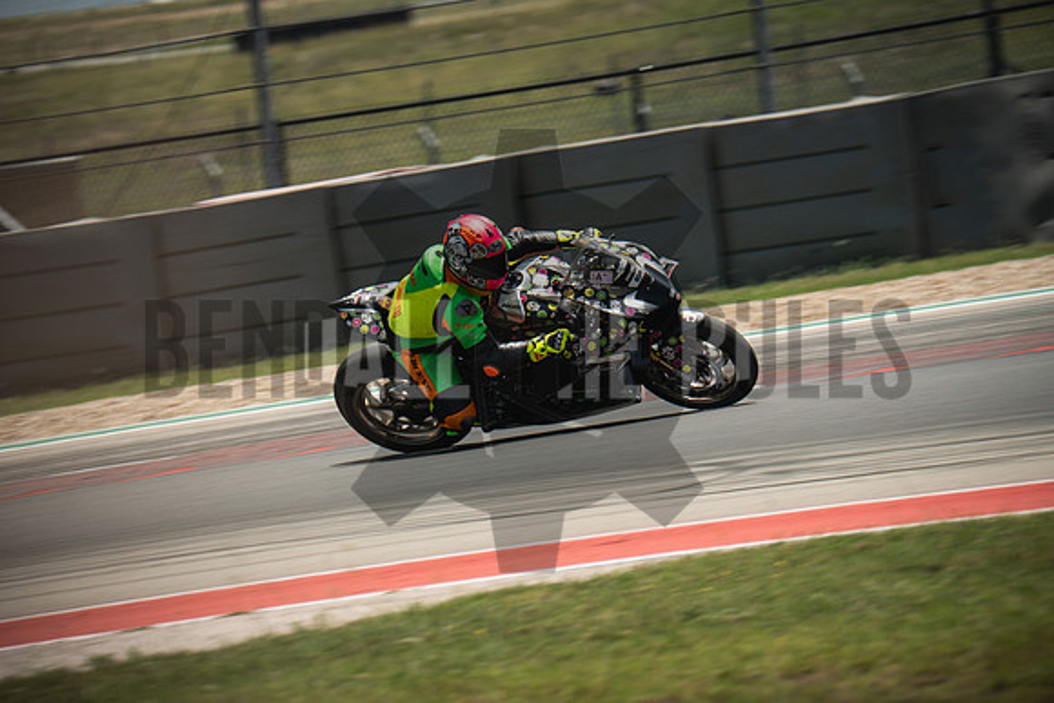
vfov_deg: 2.9
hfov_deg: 4.4
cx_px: 527
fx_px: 13705
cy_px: 352
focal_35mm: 468
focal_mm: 312
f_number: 7.1
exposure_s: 1/320
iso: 160
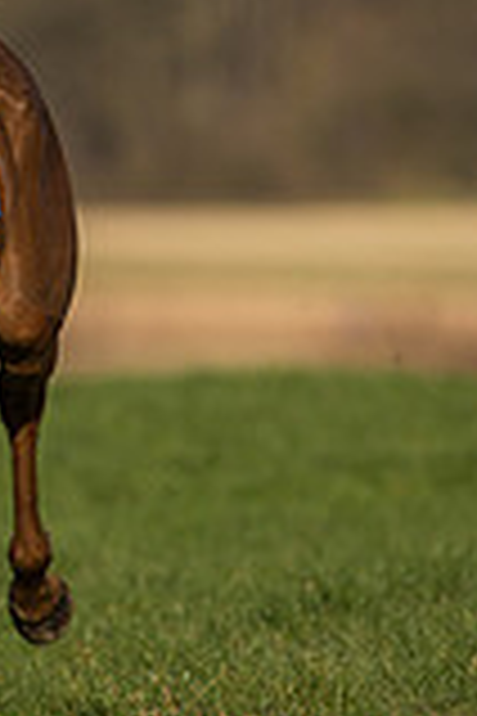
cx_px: -184
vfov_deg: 1.8
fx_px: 22437
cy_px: 32
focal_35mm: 1129
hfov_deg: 1.2
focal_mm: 400
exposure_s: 1/2000
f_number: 5
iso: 100
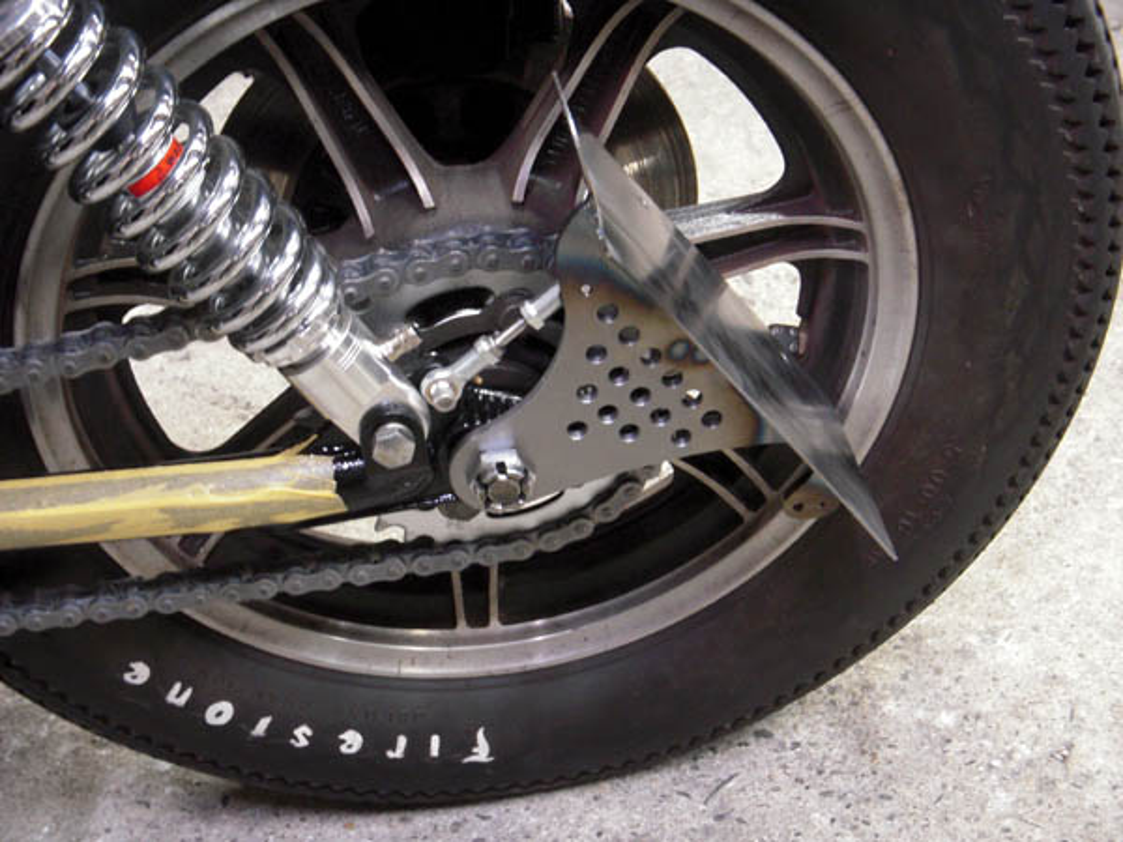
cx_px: 562
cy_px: 421
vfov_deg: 25.7
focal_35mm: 57
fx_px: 1849
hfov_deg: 33.8
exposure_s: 1/2
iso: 400
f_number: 3.6
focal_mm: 9.4
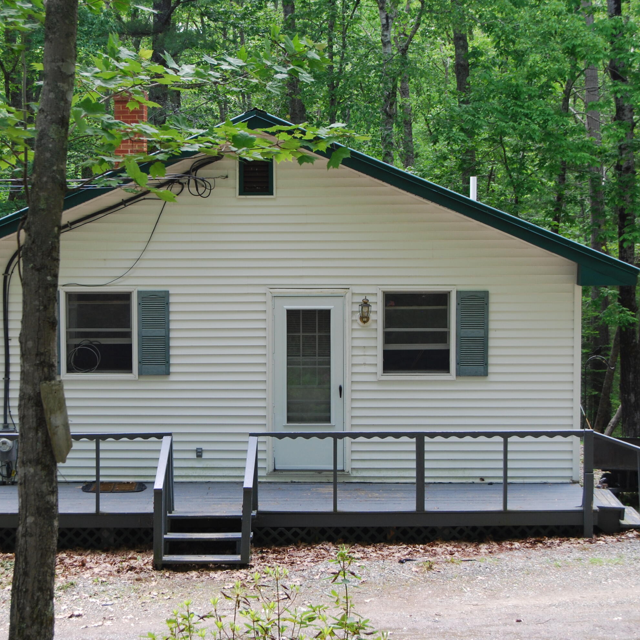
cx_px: 221
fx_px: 1694
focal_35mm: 81
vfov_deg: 21.4
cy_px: 321
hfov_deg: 21.3
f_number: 5.3
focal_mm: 42
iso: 200
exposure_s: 1/100
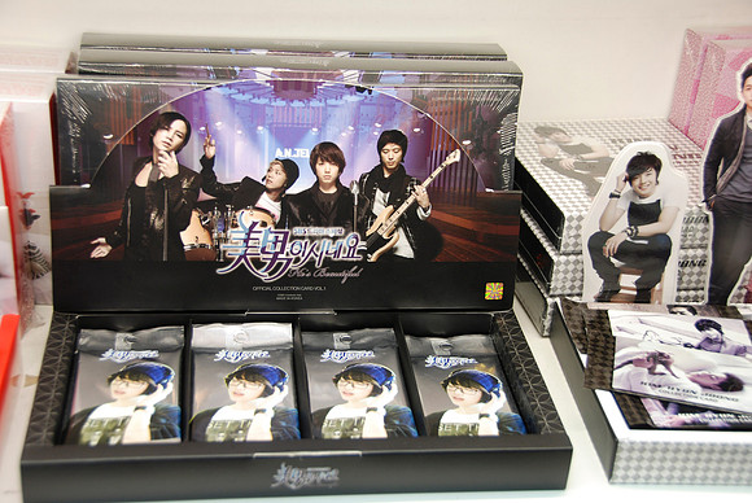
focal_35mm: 54
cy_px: 252
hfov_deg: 36.8
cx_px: 376
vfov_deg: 25.1
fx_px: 1129
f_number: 4.5
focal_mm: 36
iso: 250
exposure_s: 1/20
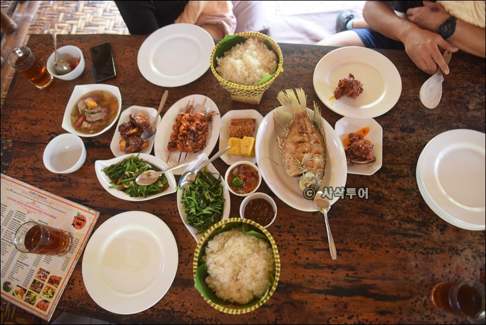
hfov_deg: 73.7
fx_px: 324
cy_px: 162
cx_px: 243
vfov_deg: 53.2
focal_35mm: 24
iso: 640
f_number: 2.8
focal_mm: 24
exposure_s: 1/20
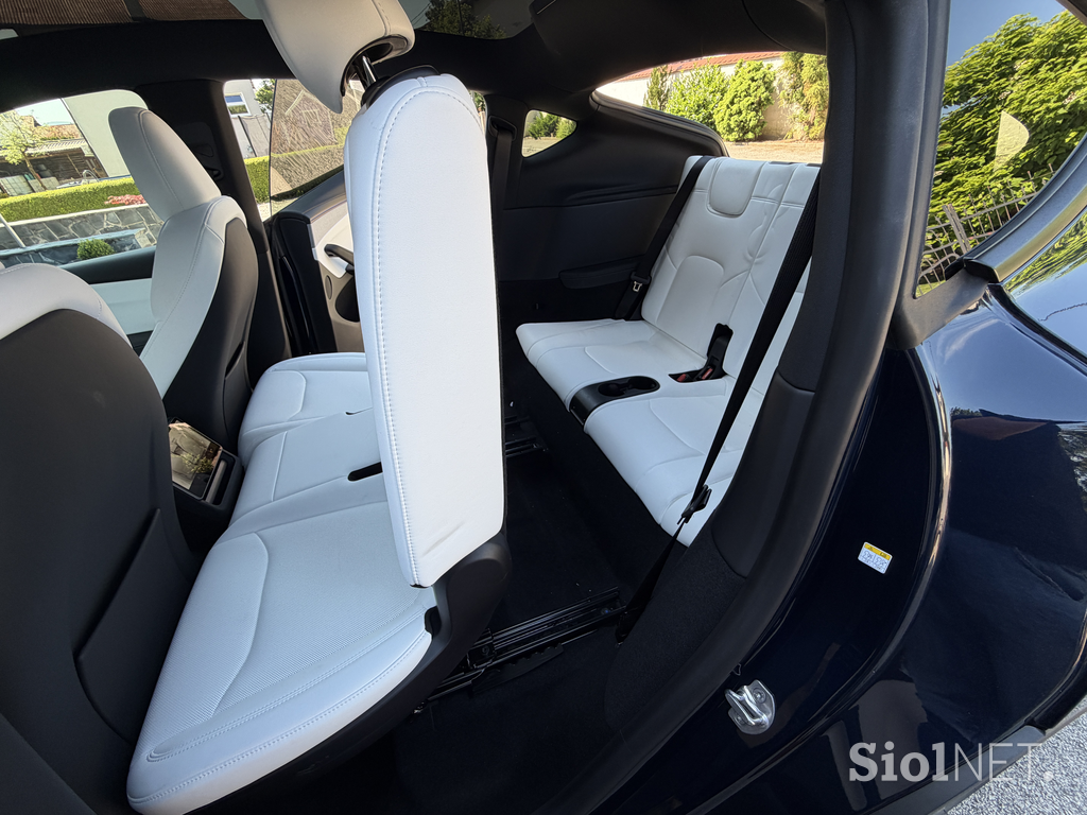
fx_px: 440
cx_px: 544
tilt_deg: -35.2
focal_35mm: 14
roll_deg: +6.3
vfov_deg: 85.7
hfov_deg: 102.1
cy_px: 408
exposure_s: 1/165
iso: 40
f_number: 2.2
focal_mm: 2.22
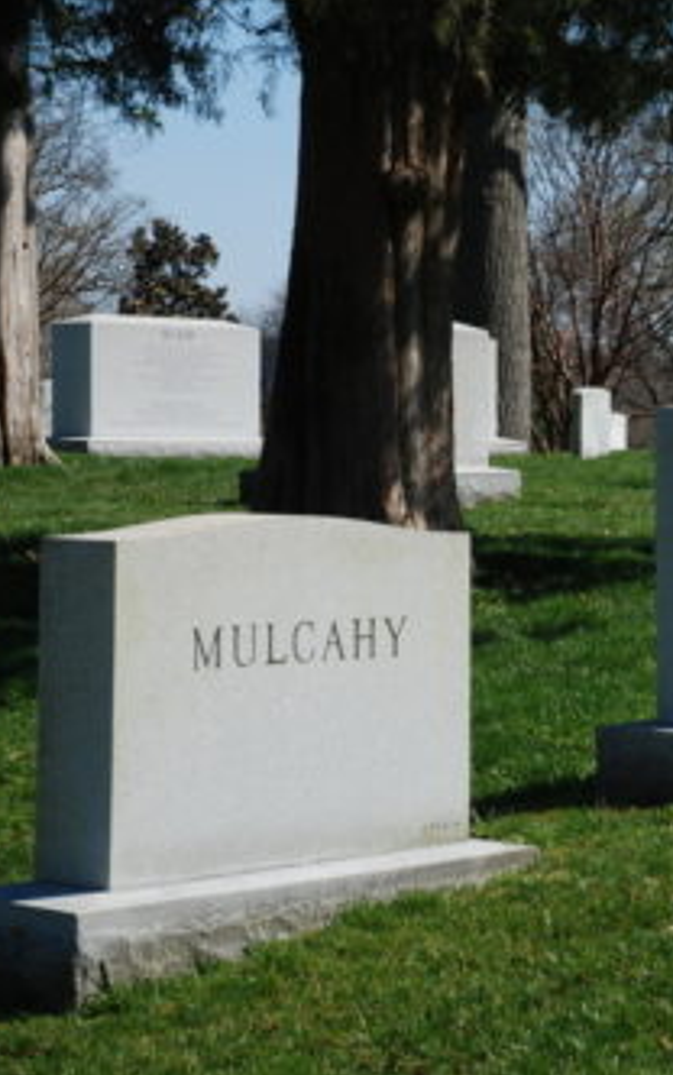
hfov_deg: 12.1
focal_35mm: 106
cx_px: 767
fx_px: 3105
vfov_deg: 19.6
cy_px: 536
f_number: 11
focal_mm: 46
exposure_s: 1/160
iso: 100
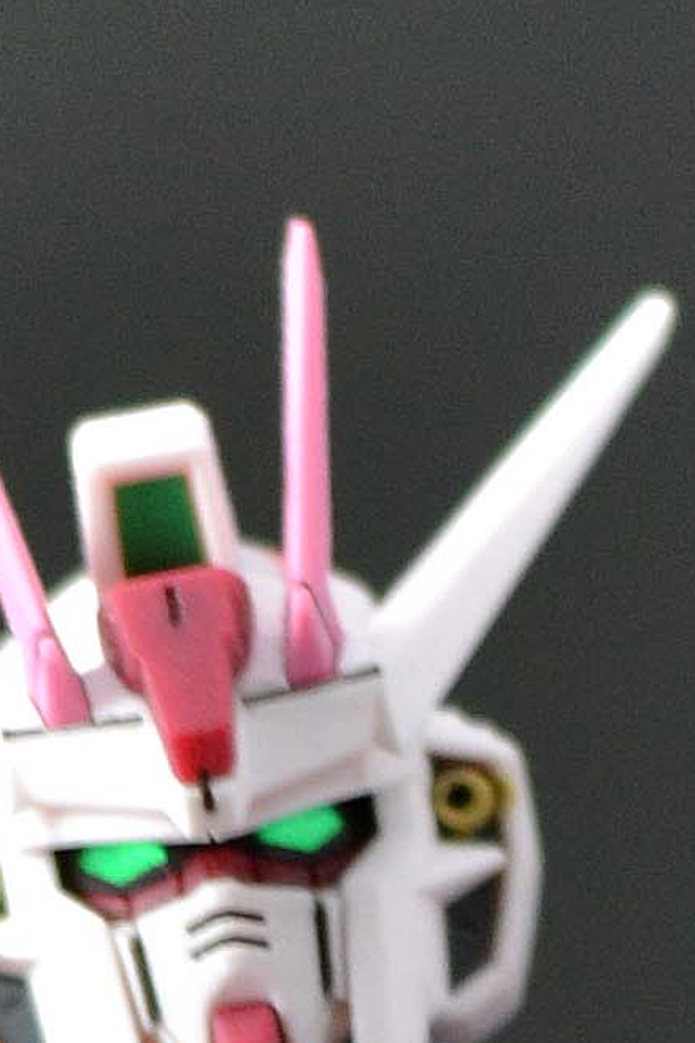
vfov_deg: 3.8
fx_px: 15231
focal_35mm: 526
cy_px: 3427
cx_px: 308
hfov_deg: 2.6
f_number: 3.5
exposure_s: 1/80
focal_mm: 50
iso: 400
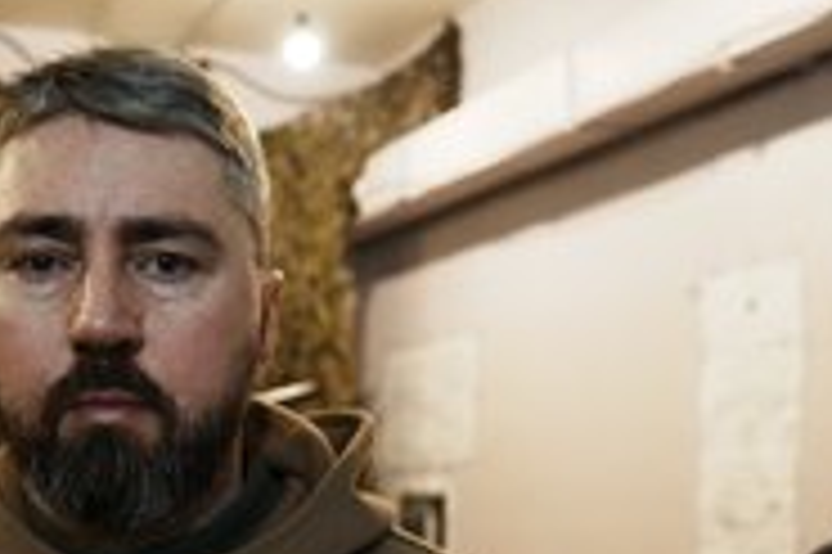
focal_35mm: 52
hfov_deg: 35.2
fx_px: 1201
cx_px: 31
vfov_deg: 25.2
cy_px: 498
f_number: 2.8
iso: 1250
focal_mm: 24
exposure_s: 1/50
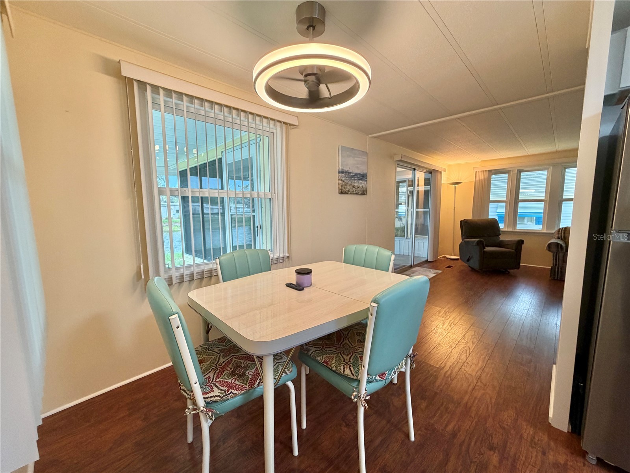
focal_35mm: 14
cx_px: 315
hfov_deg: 102.1
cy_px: 236
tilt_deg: -6.4
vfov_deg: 85.7
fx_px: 255
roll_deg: +0.7
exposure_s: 1/120
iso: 320
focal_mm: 2.22
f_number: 2.2
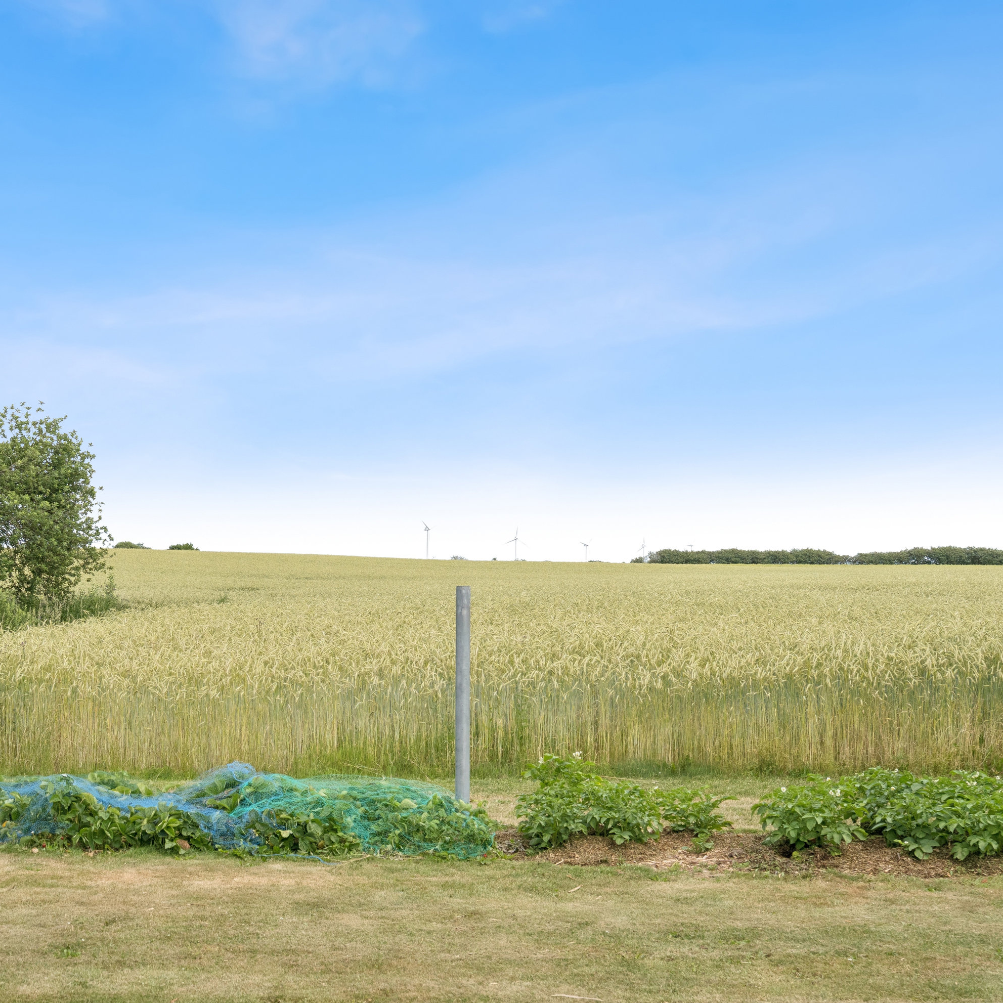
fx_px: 1475
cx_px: 471
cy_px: 498
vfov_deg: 37.6
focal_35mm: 45
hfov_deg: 37.5
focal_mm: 35
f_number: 7.1
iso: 800
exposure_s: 1/2000
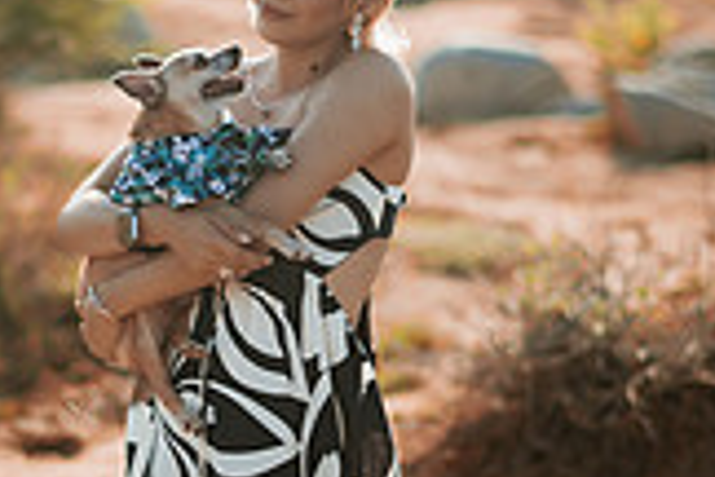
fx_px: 3197
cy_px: 292
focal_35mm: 161
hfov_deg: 12.8
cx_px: 296
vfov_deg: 8.5
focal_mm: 58
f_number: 1.4
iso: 100
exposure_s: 1/5000
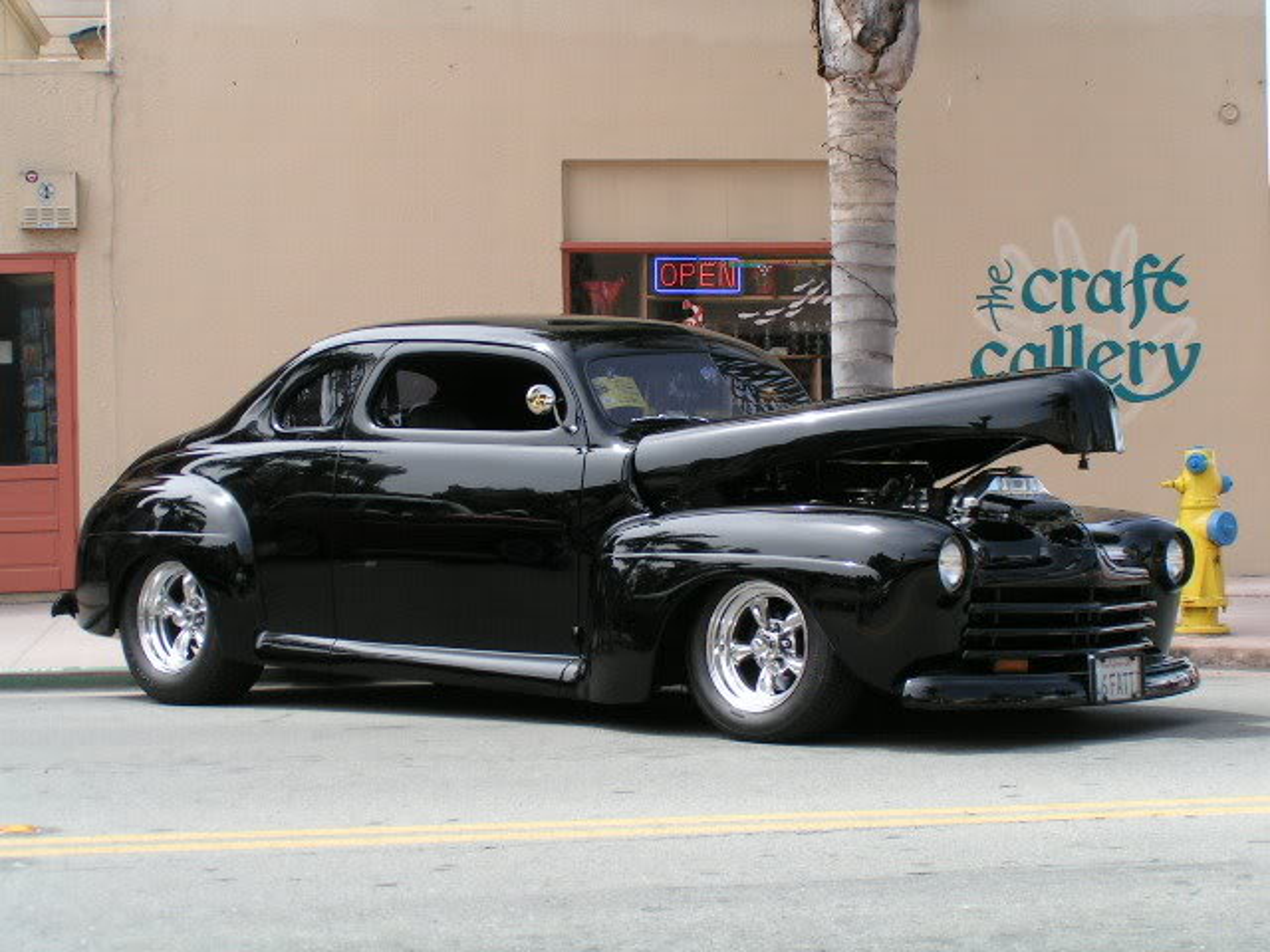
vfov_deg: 22.6
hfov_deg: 29.8
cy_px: 476
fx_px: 2385
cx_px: 635
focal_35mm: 65
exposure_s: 1/200
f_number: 5
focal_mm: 10
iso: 50
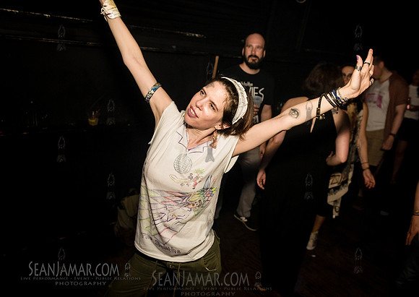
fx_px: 340
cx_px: 212
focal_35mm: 29
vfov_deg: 47.0
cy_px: 170
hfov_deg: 63.2
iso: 2500
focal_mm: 24
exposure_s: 1/250
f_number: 3.5
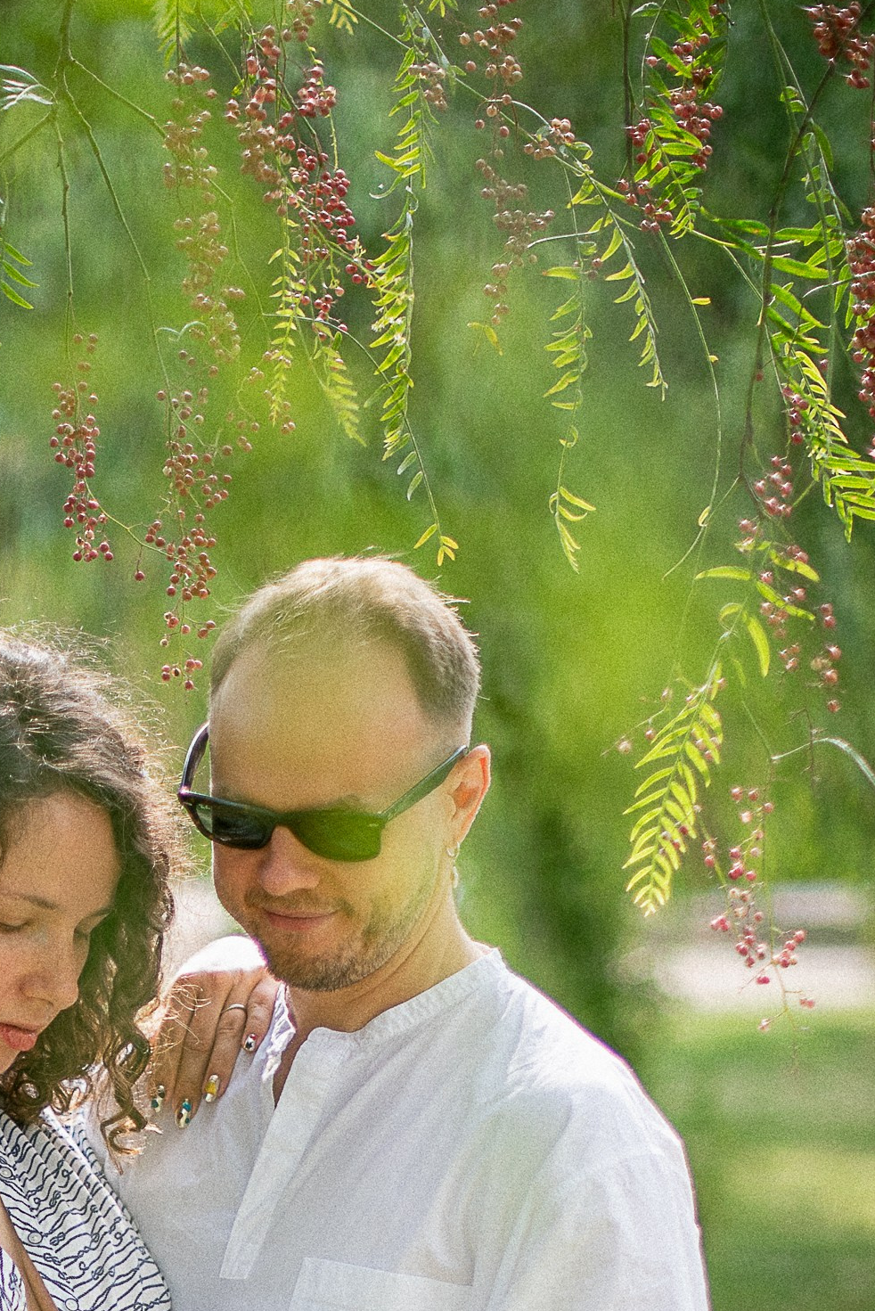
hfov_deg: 11.4
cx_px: 15
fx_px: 4334
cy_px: 1421
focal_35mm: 119
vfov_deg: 16.7
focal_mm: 50
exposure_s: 1/1600
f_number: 1.4
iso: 100
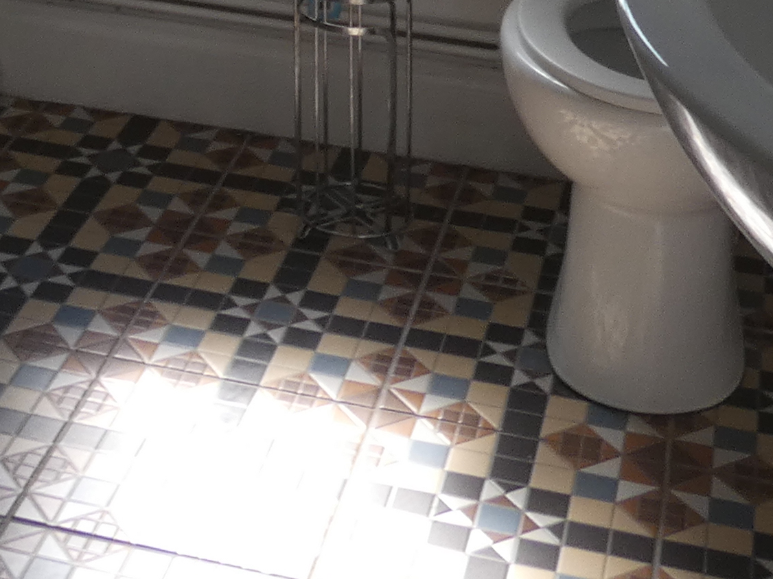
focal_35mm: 87
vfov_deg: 14.2
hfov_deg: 22.2
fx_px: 1942
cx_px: 157
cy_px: -580
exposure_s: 1/320
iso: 80
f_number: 2.8
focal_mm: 3.6
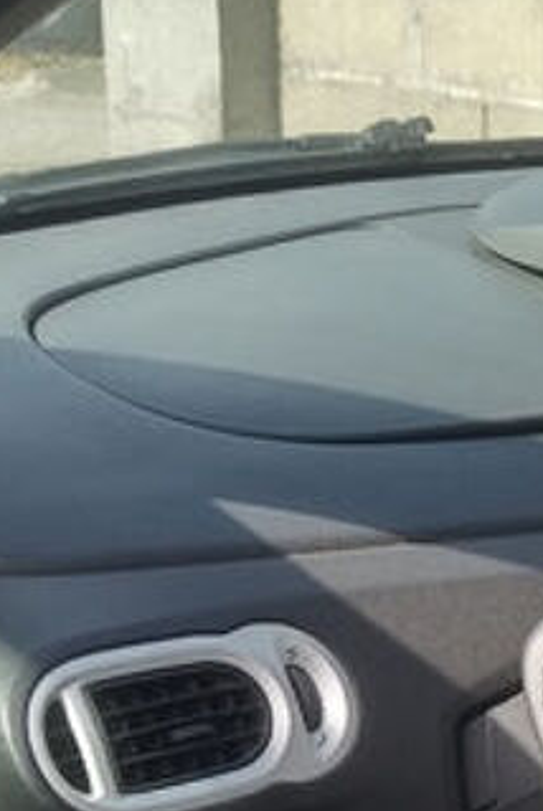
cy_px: 1238
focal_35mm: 117
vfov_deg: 15.9
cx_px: 853
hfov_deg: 11.2
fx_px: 2641
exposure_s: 1/286
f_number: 2
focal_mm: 4.52
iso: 100
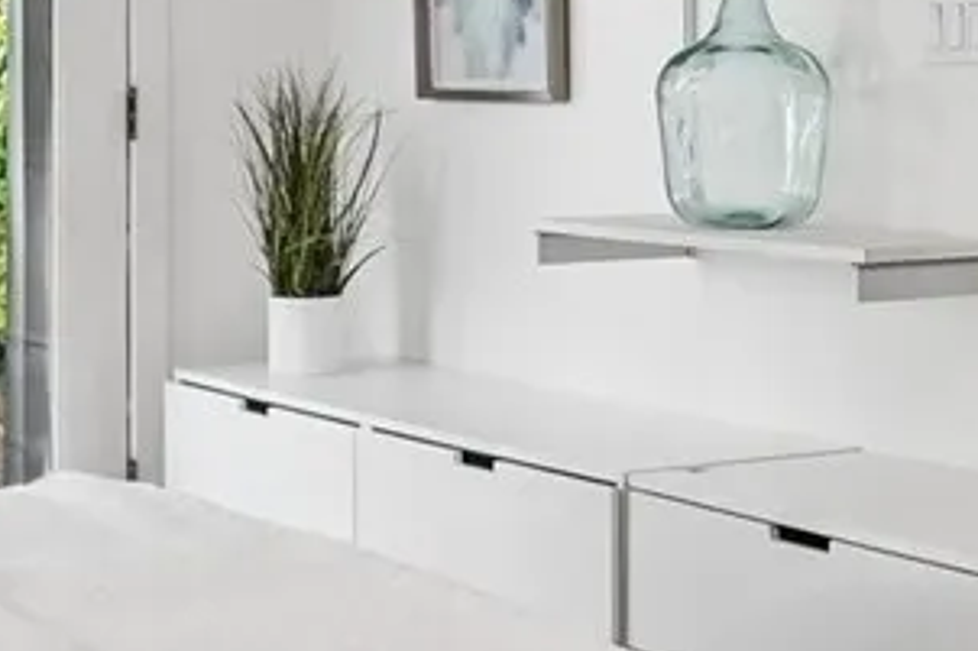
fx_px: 2444
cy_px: 73
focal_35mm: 90
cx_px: 698
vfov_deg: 15.0
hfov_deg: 22.5
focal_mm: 16
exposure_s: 1/20
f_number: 8
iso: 1600
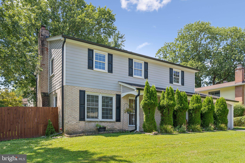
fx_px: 184
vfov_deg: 47.9
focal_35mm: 27
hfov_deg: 67.4
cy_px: 82
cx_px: 122
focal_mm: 18
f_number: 4
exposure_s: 1/400
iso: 125
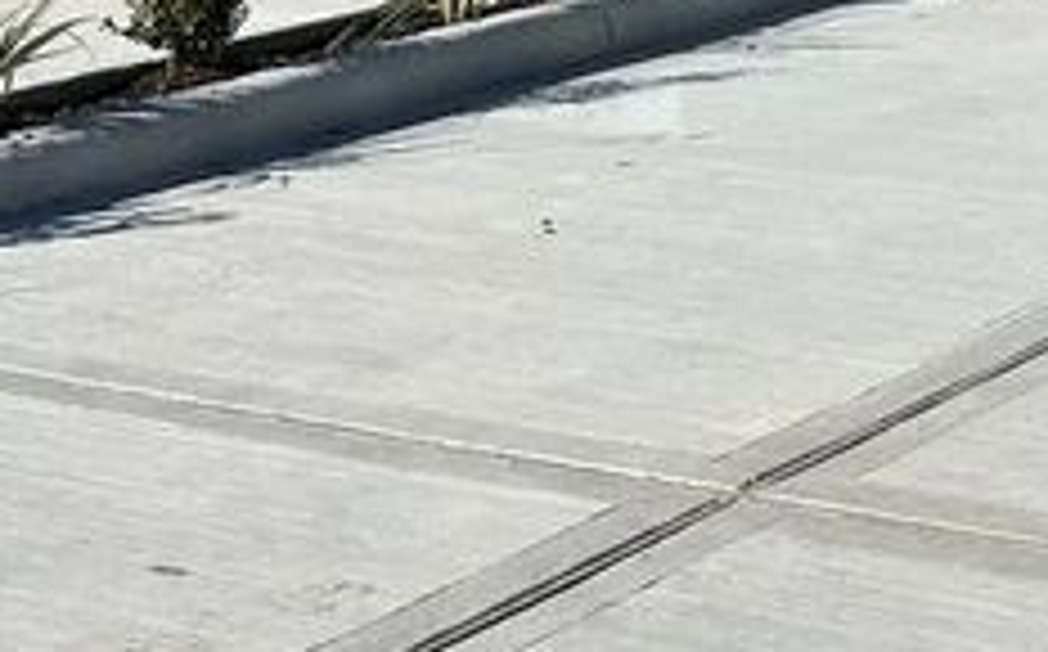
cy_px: -387
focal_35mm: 112
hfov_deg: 17.5
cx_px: 1349
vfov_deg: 11.1
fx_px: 3195
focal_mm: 6.86
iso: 80
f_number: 1.78
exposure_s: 1/9709
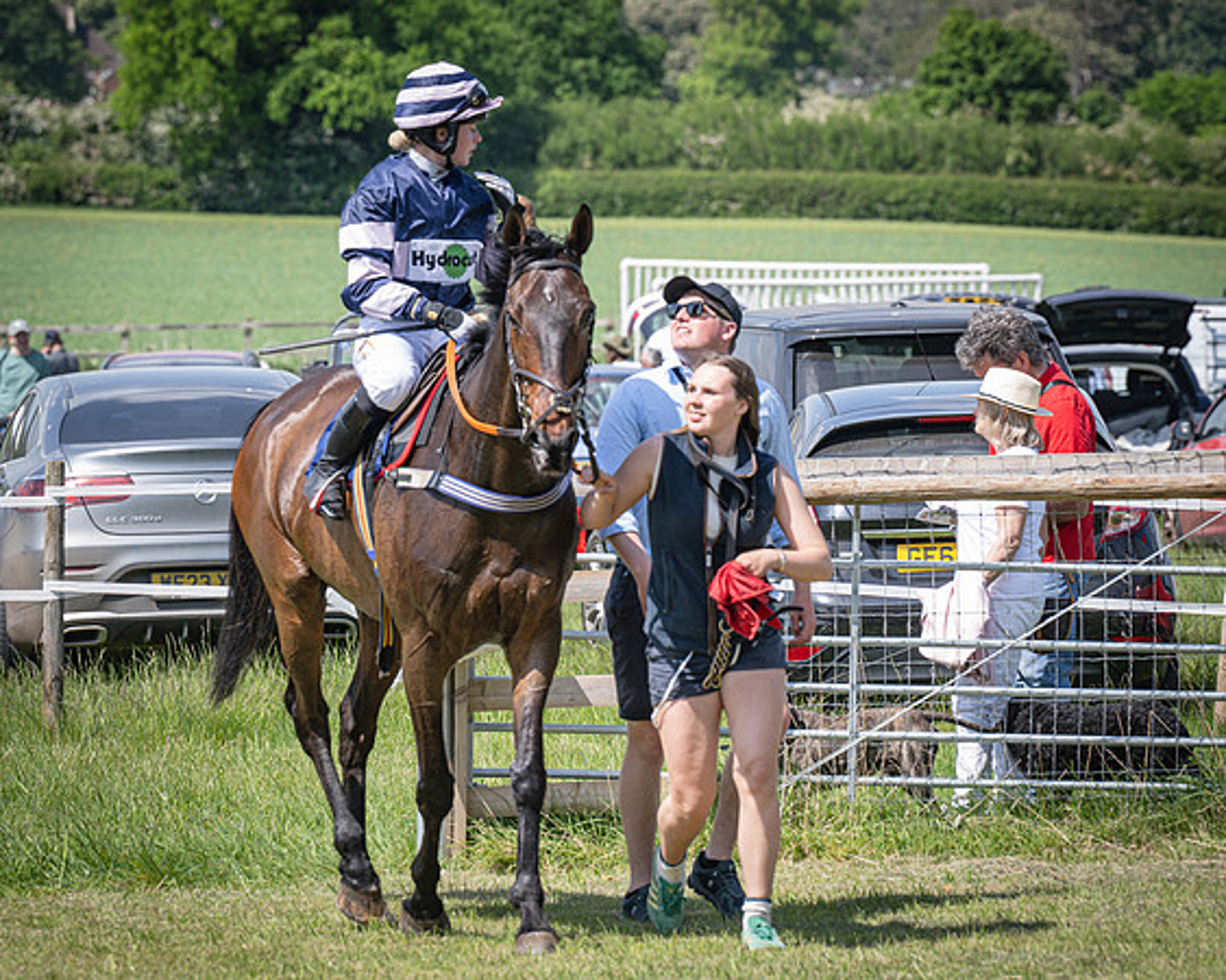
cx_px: 453
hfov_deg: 8.7
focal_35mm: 223
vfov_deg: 6.9
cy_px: 406
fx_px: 8081
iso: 200
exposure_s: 1/640
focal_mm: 165
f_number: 5.6
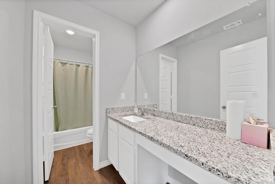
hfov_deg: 112.6
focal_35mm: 12
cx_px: 138
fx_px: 92
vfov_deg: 90.1
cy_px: 92
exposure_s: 1/1.25
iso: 640
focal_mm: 12
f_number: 9
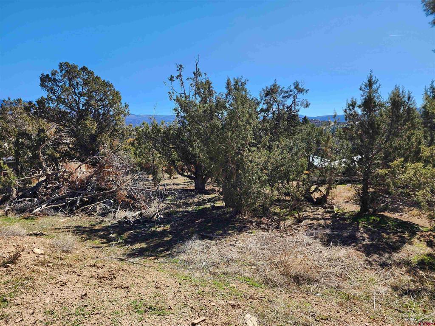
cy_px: 163
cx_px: 218
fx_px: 289
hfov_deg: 73.9
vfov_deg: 58.9
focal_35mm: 23
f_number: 1.8
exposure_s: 1/748
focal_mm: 6.4
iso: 12
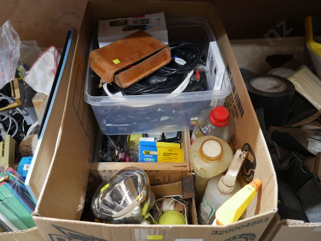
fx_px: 297
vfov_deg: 44.2
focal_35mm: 32
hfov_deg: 56.8
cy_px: 120
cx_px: 160
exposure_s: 1/60
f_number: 3.6
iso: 1600
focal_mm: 16
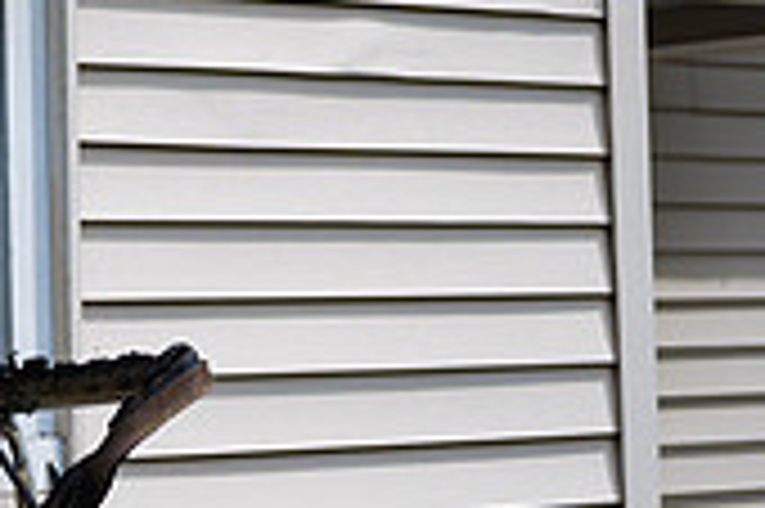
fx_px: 3036
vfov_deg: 9.5
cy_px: 85
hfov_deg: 13.9
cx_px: -207
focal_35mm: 143
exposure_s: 1/4000
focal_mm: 42
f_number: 3.2
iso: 200
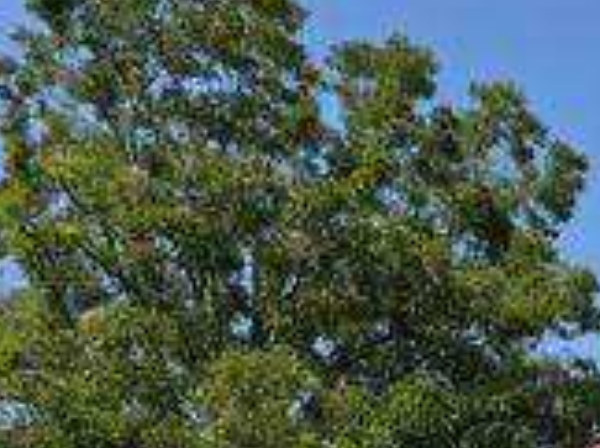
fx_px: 1229
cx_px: 800
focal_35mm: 71
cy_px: 554
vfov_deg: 19.3
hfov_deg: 23.8
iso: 12
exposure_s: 1/832
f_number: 1.7
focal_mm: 6.3
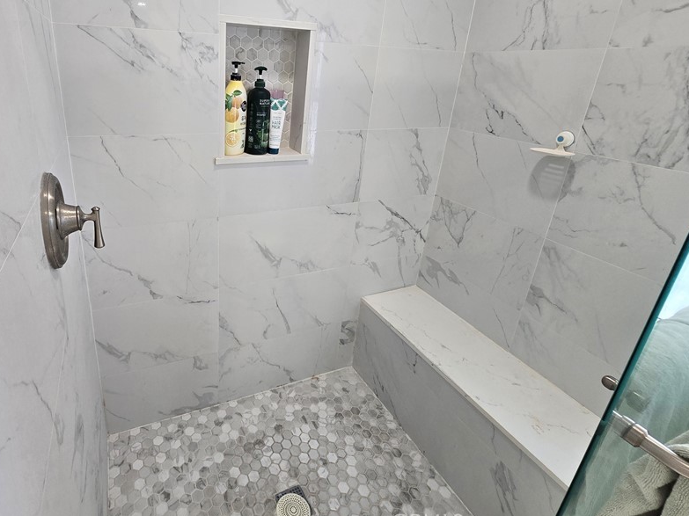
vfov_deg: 73.6
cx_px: 261
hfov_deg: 89.3
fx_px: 338
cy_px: 197
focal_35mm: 17
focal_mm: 2.2
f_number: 2.2
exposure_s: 1/60
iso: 80
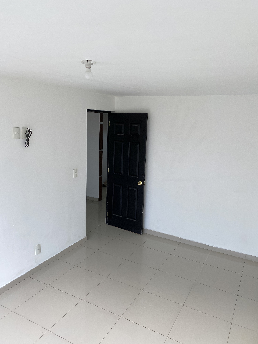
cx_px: 129
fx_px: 258
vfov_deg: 67.3
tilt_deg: -9.4
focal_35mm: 26
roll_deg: -2.5
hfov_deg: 53.1
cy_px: 172
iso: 32
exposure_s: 1/176
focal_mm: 4.25
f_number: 1.8
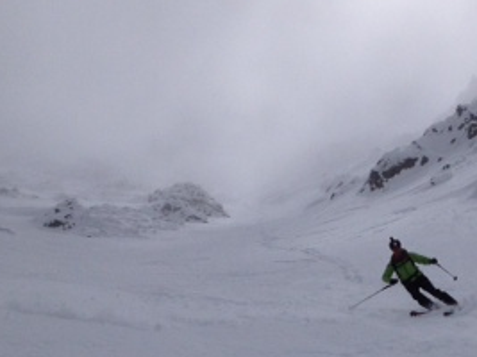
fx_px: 1157
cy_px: 312
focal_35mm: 84
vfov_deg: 17.3
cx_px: 364
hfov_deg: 23.0
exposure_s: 1/27778
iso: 50
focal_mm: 4.28
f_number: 2.4
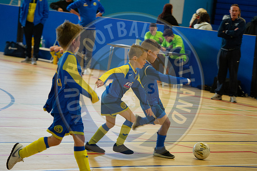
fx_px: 1035
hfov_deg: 14.2
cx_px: 128
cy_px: 86
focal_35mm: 145
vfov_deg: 9.5
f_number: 5.6
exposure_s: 1/320
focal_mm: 145
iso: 8000
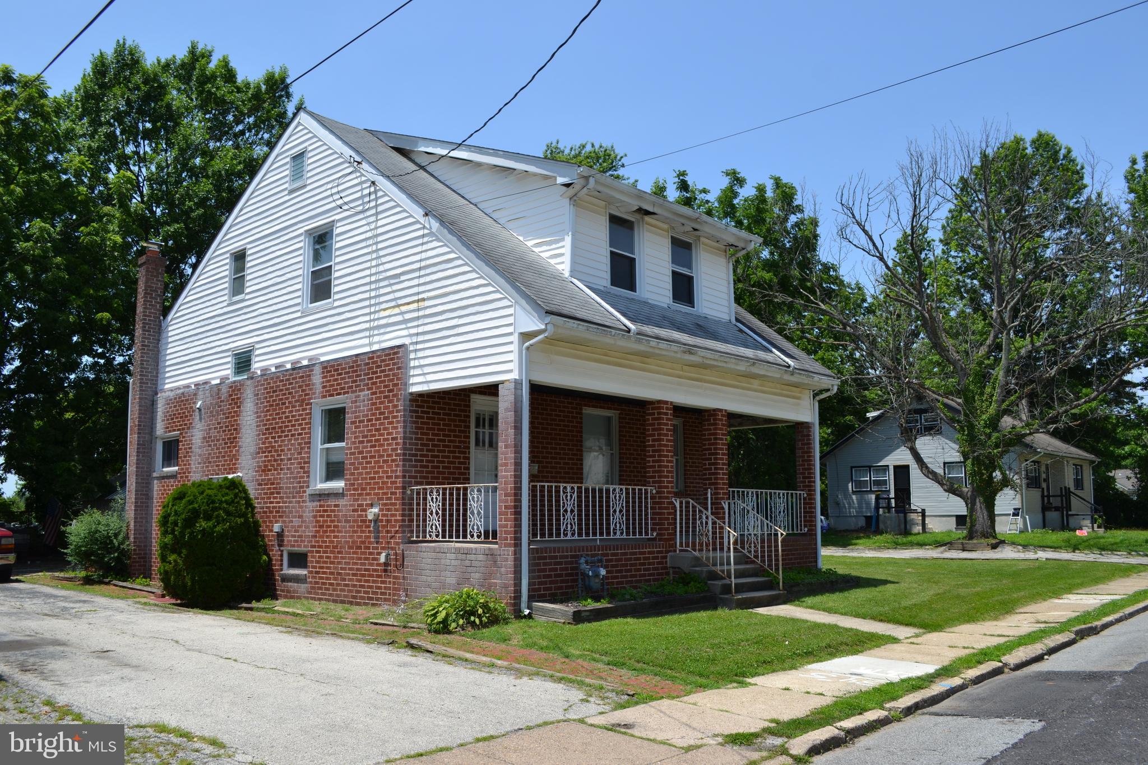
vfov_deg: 43.6
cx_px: 574
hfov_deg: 61.9
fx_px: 957
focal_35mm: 30
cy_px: 382
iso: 100
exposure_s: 1/250
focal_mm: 20
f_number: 8
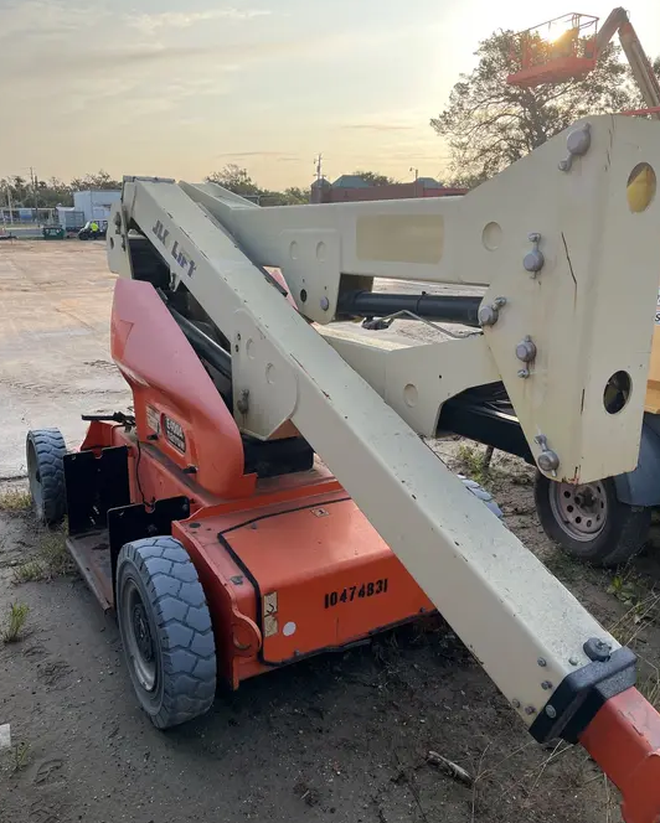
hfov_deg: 51.6
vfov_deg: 62.2
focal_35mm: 28
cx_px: 332
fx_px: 683
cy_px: 402
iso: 50
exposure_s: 1/1748
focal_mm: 5.1
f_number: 1.6
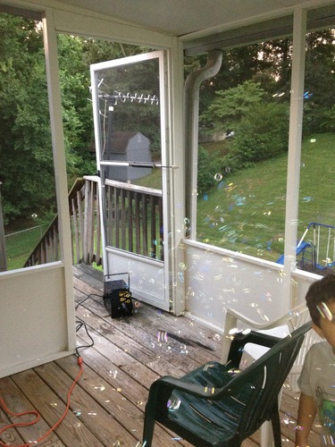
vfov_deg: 52.6
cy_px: 224
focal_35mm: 35
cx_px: 168
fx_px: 452
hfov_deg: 40.7
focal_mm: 4.28
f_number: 2.4
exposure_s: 1/20
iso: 320
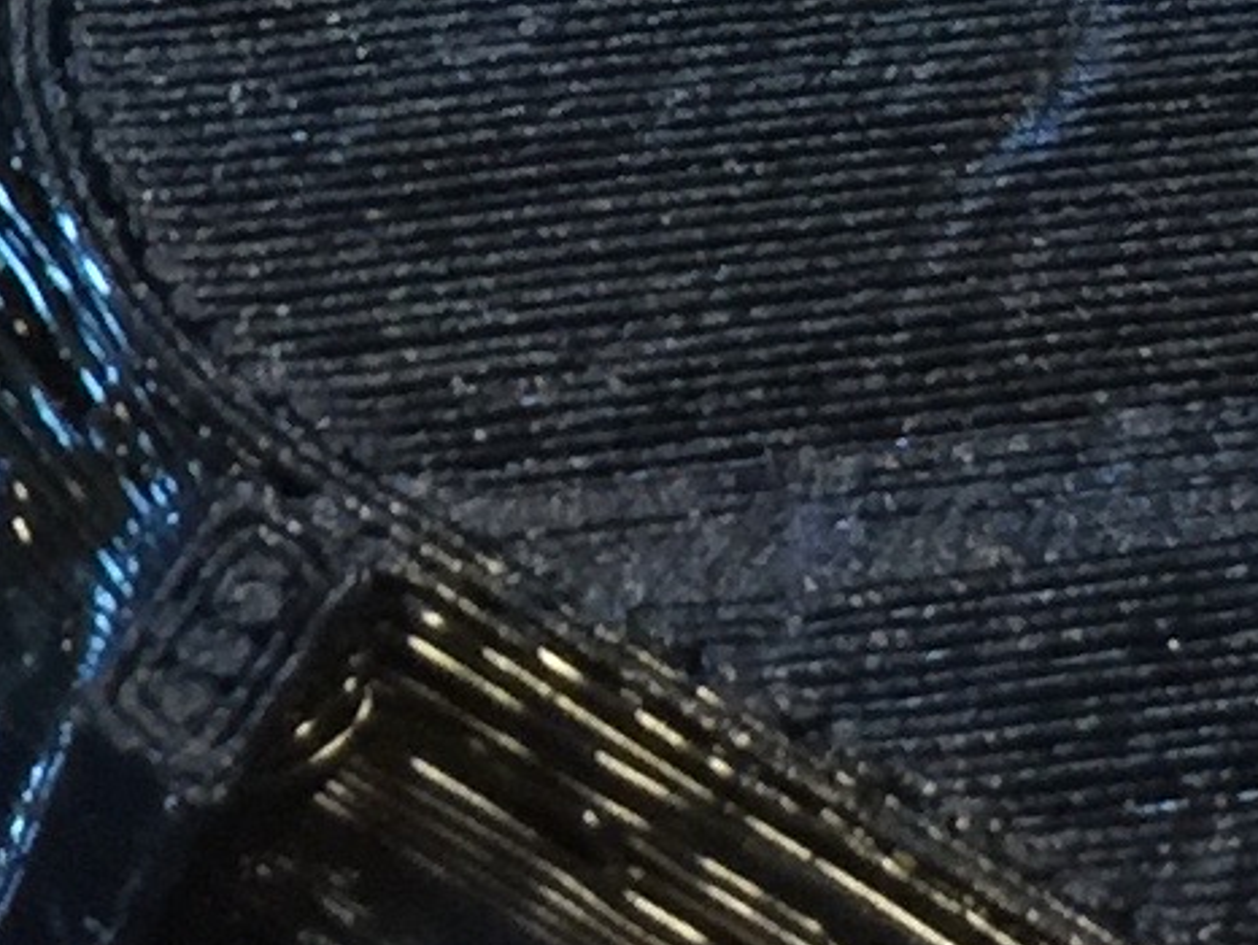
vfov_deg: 7.2
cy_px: -294
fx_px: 7381
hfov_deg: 9.6
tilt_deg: -61.9
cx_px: -181
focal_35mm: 203
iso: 125
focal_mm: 4.15
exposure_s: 1/17
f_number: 2.2
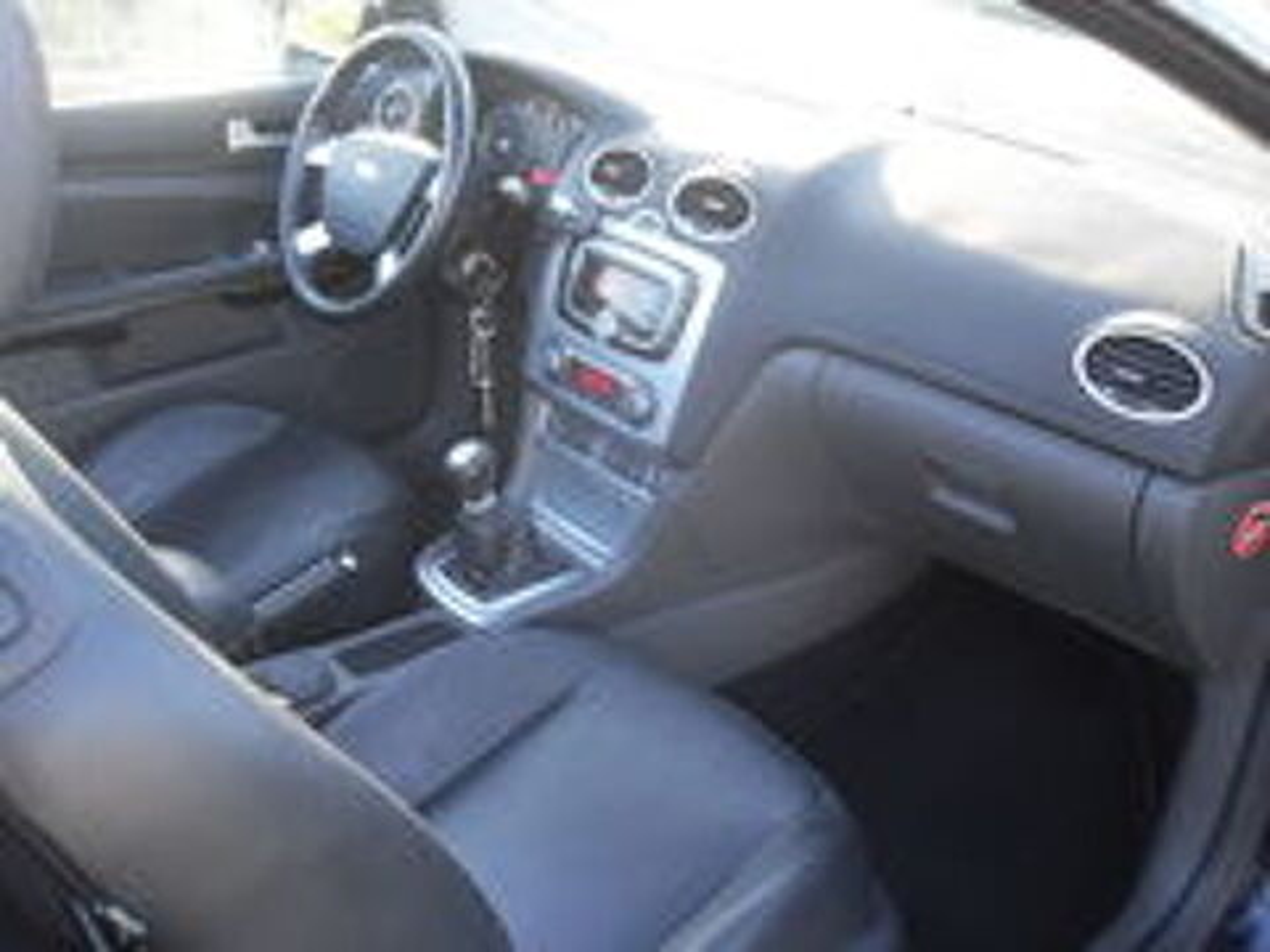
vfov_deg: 38.7
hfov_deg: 50.1
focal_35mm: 37
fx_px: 1357
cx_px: 635
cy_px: 476
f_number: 2.8
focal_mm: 6.3
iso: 80
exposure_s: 1/20
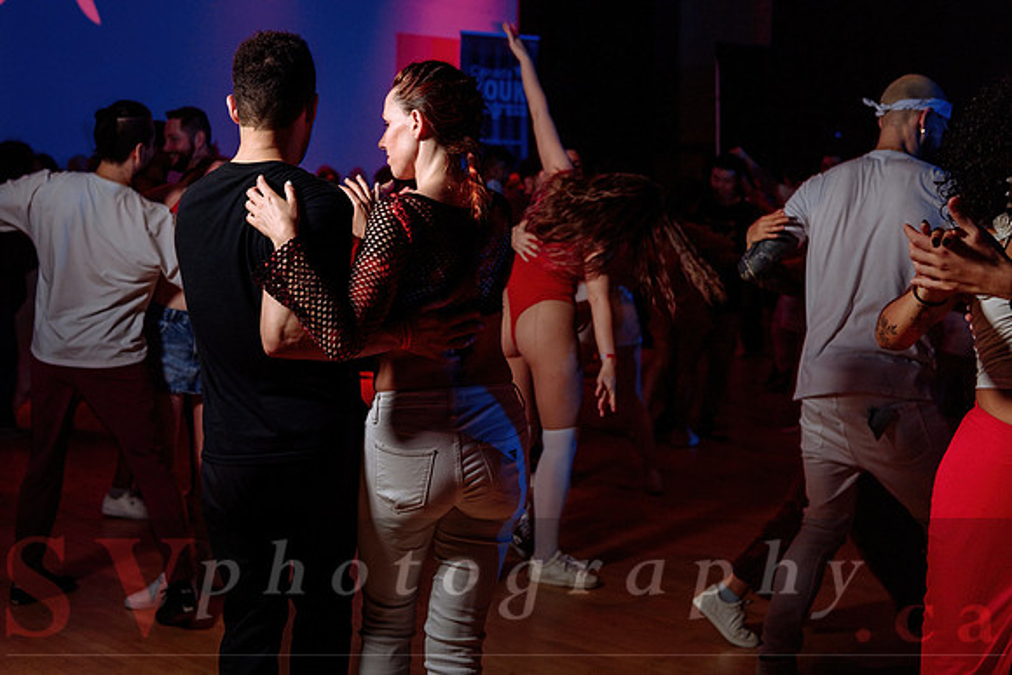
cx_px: 408
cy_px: 272
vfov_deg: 25.2
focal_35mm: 54
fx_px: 1511
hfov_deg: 36.9
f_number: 3.5
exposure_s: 1/40
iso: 1000
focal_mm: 45
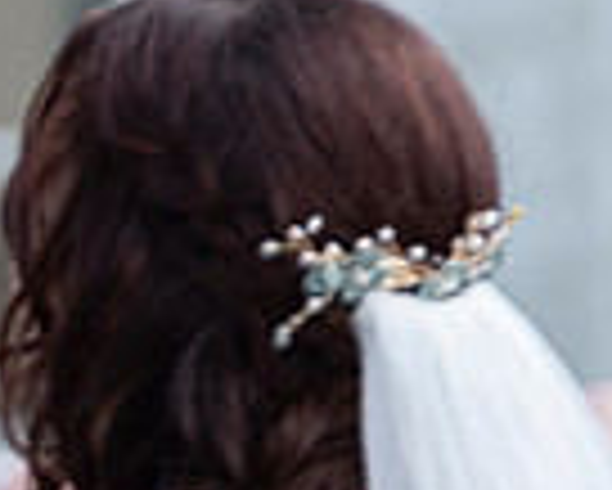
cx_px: -630
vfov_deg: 1.8
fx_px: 15189
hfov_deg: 2.3
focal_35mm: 838
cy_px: 124
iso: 200
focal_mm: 140
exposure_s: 1/1000
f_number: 2.8
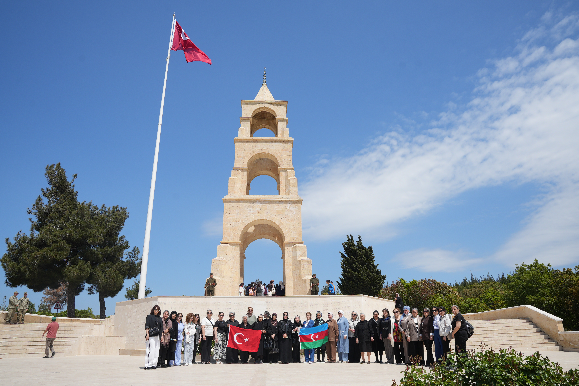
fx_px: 402
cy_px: 197
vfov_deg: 51.3
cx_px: 289
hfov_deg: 71.5
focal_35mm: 25
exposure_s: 1/400
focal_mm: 24
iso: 100
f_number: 7.1
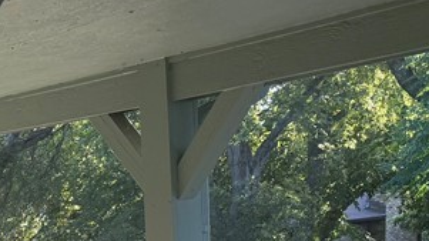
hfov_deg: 20.3
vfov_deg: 12.6
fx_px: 1012
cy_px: 408
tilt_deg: -9.8
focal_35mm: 89
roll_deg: +5.6
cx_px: -229
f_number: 1.78
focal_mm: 6.76
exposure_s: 1/374
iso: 80
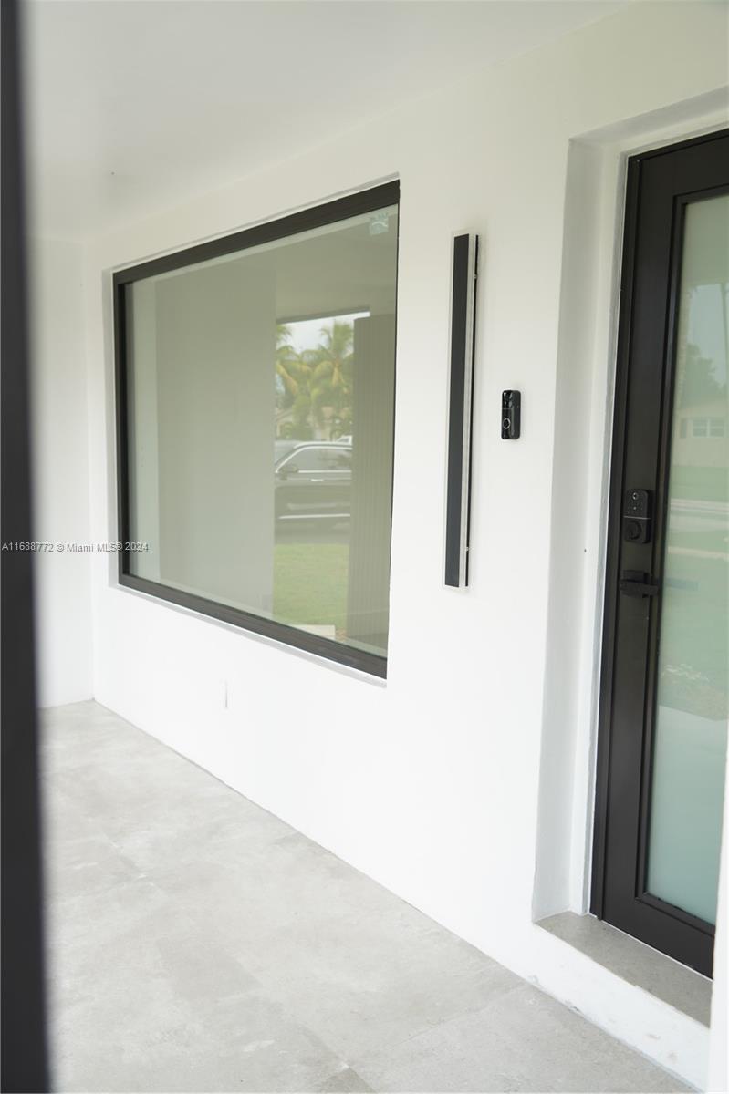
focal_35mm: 30
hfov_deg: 43.6
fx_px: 912
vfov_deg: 62.0
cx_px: 364
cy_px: 547
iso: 100
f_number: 4.5
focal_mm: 30
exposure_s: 1/40
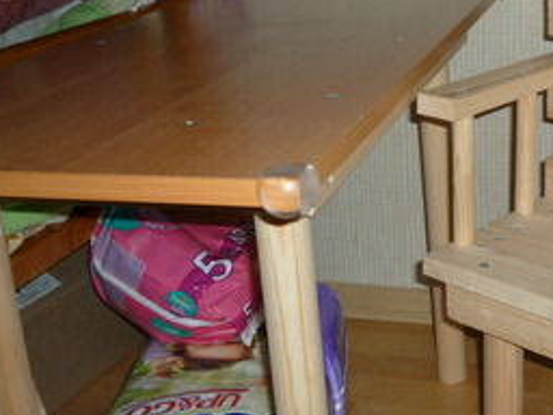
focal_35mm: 58
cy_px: 138
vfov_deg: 25.1
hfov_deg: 32.8
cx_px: 393
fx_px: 927
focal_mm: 5.5
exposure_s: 1/125
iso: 100
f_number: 2.8
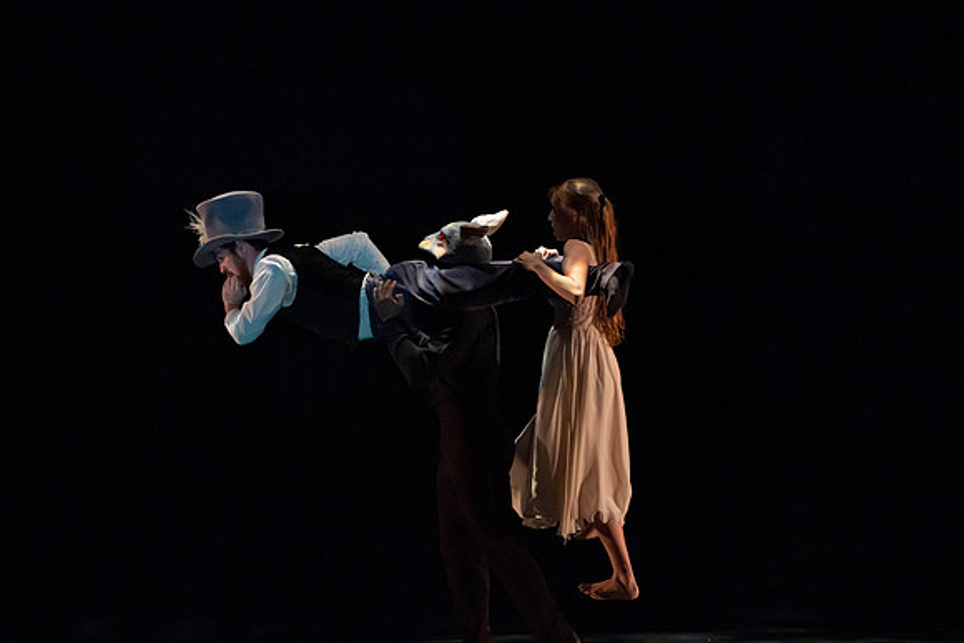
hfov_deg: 6.1
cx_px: 482
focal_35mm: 339
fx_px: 9079
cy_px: 322
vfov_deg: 4.1
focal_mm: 339
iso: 6400
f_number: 5.6
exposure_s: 1/320
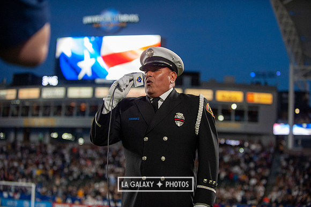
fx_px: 604
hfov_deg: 28.9
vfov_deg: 19.4
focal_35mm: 70
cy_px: 104
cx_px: 156
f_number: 2.8
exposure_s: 1/1250
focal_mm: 70
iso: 1600
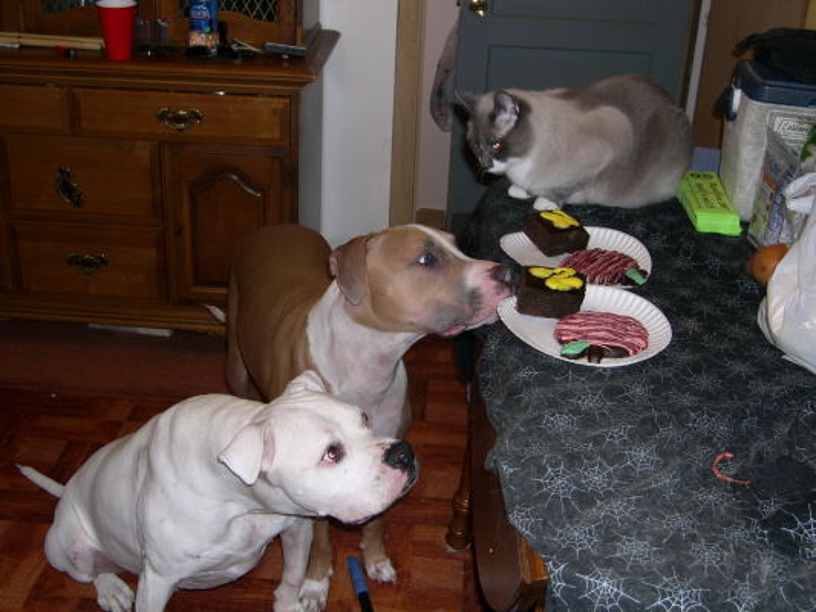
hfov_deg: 44.8
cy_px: 306
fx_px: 990
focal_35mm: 42
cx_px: 408
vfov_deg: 34.4
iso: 100
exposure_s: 1/60
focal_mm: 9
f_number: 2.9
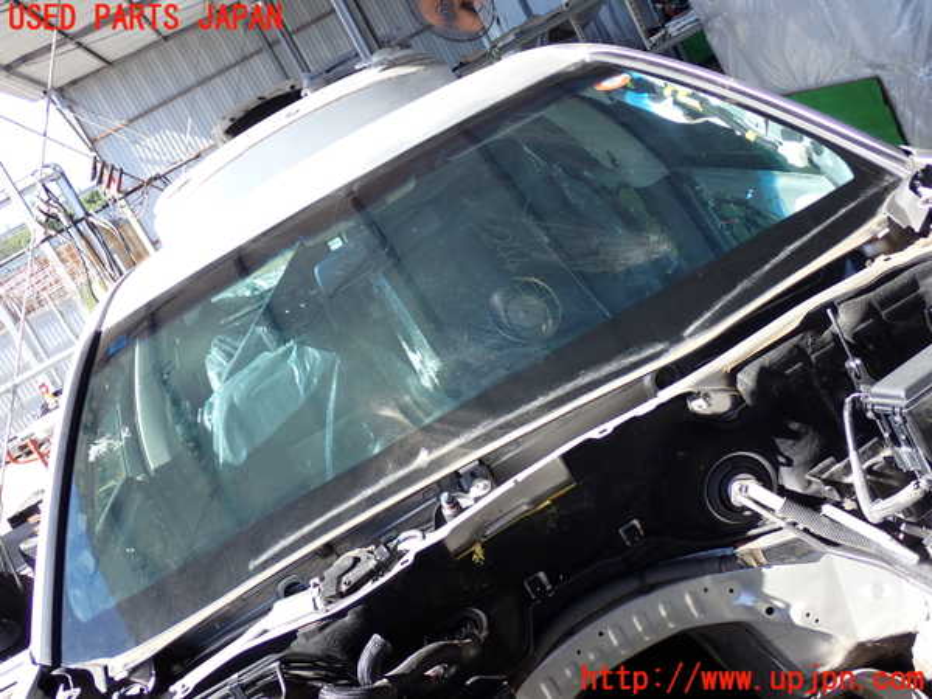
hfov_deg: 45.8
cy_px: 350
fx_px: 1104
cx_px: 466
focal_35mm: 41
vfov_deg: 35.1
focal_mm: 7.31
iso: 100
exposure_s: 1/250
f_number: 2.8
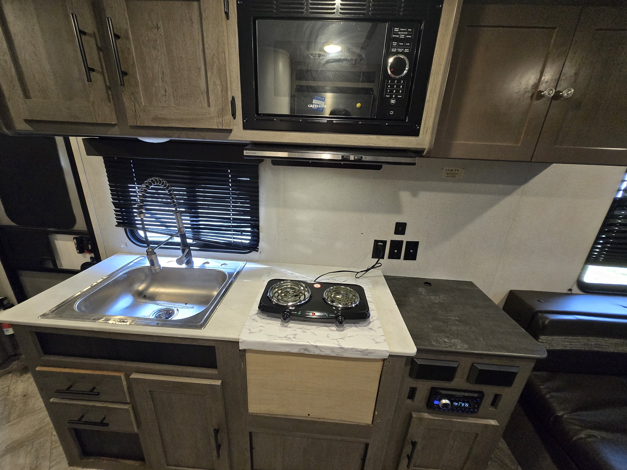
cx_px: 314
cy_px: 235
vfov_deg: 89.9
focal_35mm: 13
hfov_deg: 106.2
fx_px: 235
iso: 400
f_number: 2.2
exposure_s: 1/60
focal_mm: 1.7
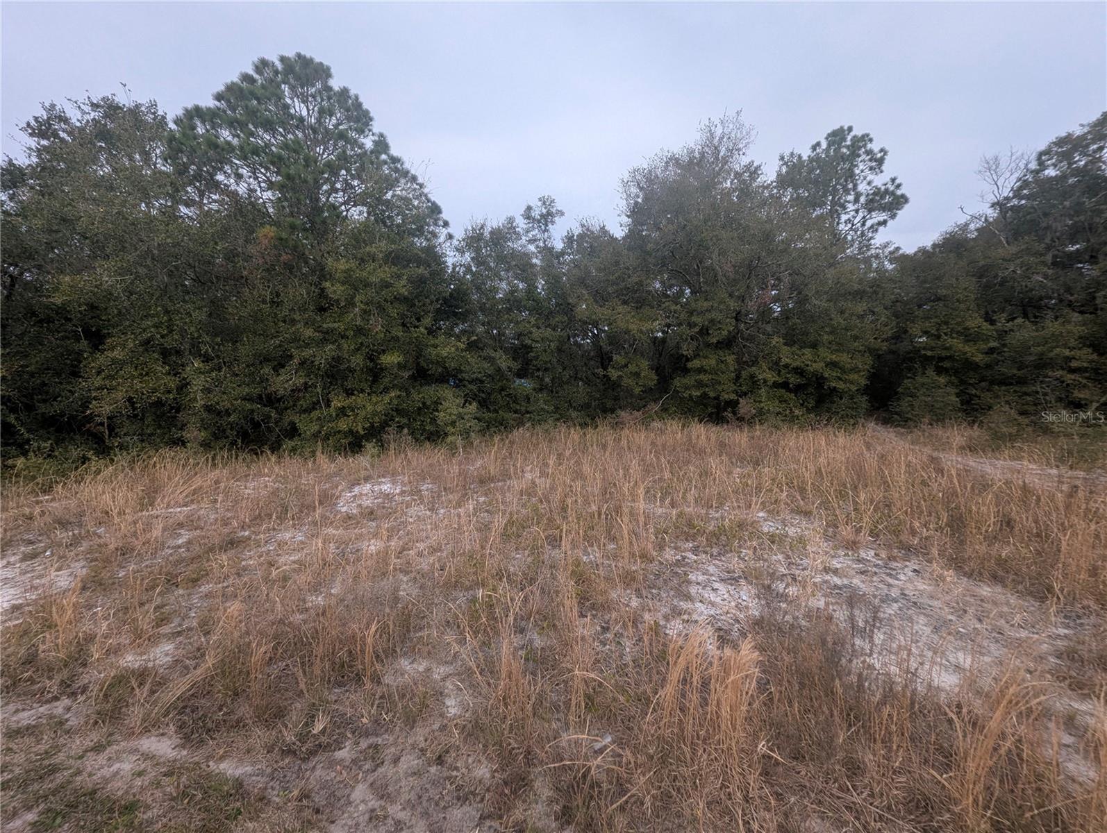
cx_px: 554
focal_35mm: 13
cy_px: 416
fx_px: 416
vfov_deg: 90.1
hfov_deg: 106.1
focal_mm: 1.95
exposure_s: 1/940
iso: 47
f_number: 2.2
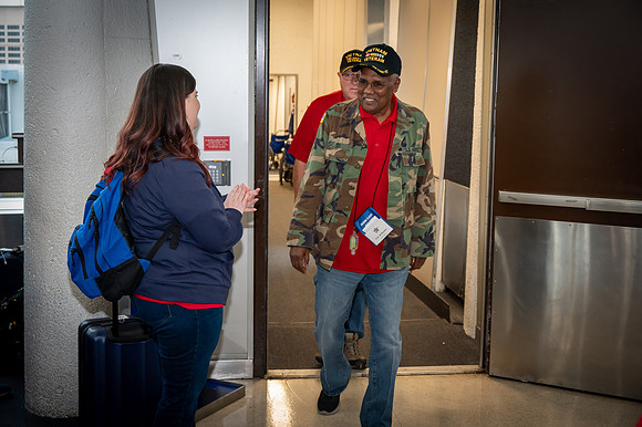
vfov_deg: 27.0
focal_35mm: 50
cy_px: 214
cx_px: 321
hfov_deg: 39.6
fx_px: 891
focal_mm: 50
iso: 4500
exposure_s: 1/100
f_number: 5.6
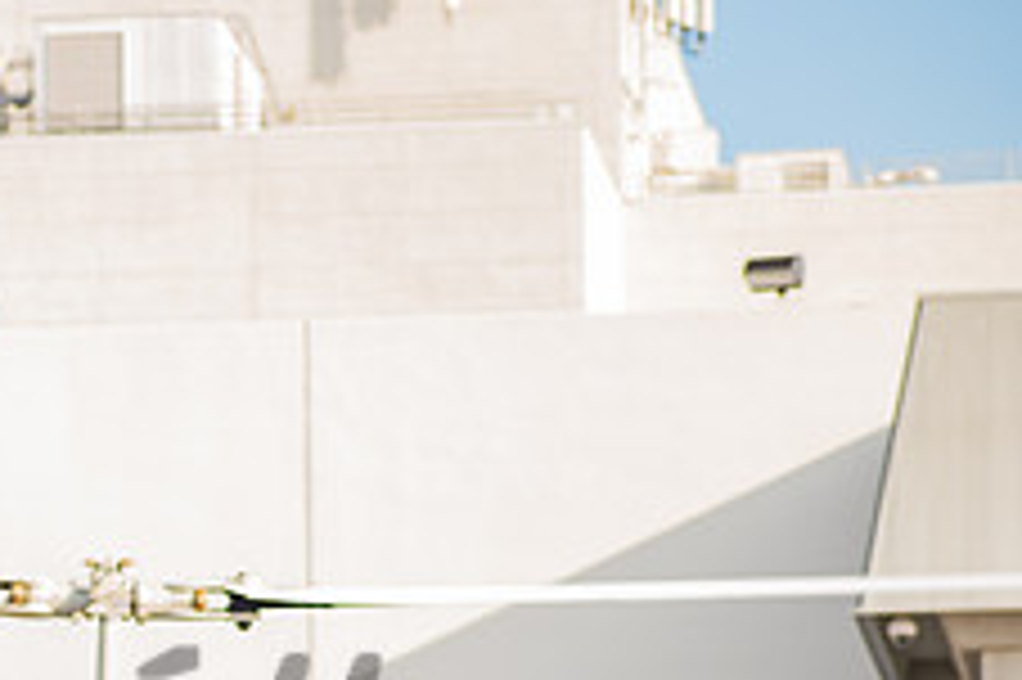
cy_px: 867
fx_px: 11971
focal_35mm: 422
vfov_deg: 3.2
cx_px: -266
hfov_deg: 4.9
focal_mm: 110
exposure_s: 1/250
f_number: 4.8
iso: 100
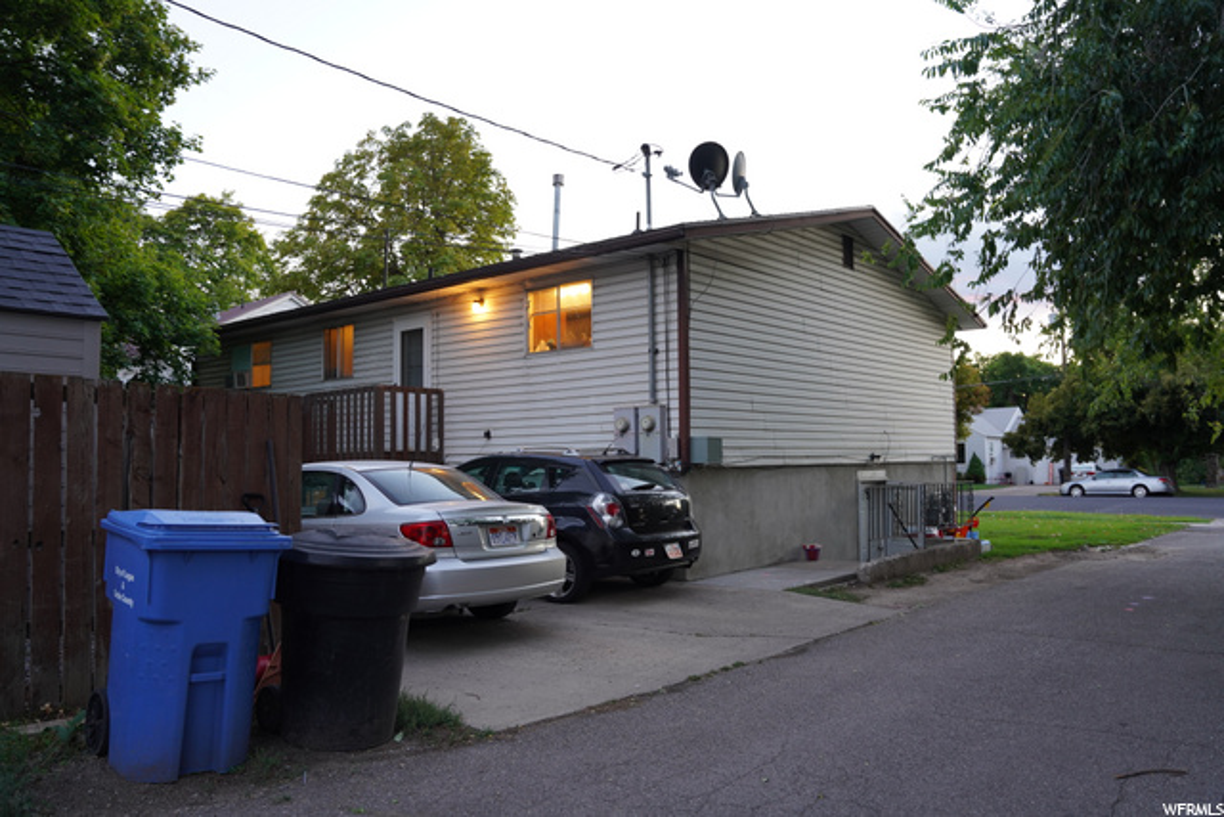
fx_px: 952
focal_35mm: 28
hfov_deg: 65.5
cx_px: 612
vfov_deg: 46.4
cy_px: 408
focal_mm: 28
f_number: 3.5
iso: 400
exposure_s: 1/30
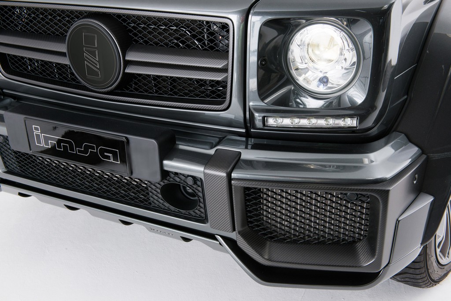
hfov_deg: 46.4
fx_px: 526
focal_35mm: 42
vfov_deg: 31.9
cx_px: 226
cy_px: 150
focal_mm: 42
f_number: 14
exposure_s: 1/125
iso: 160
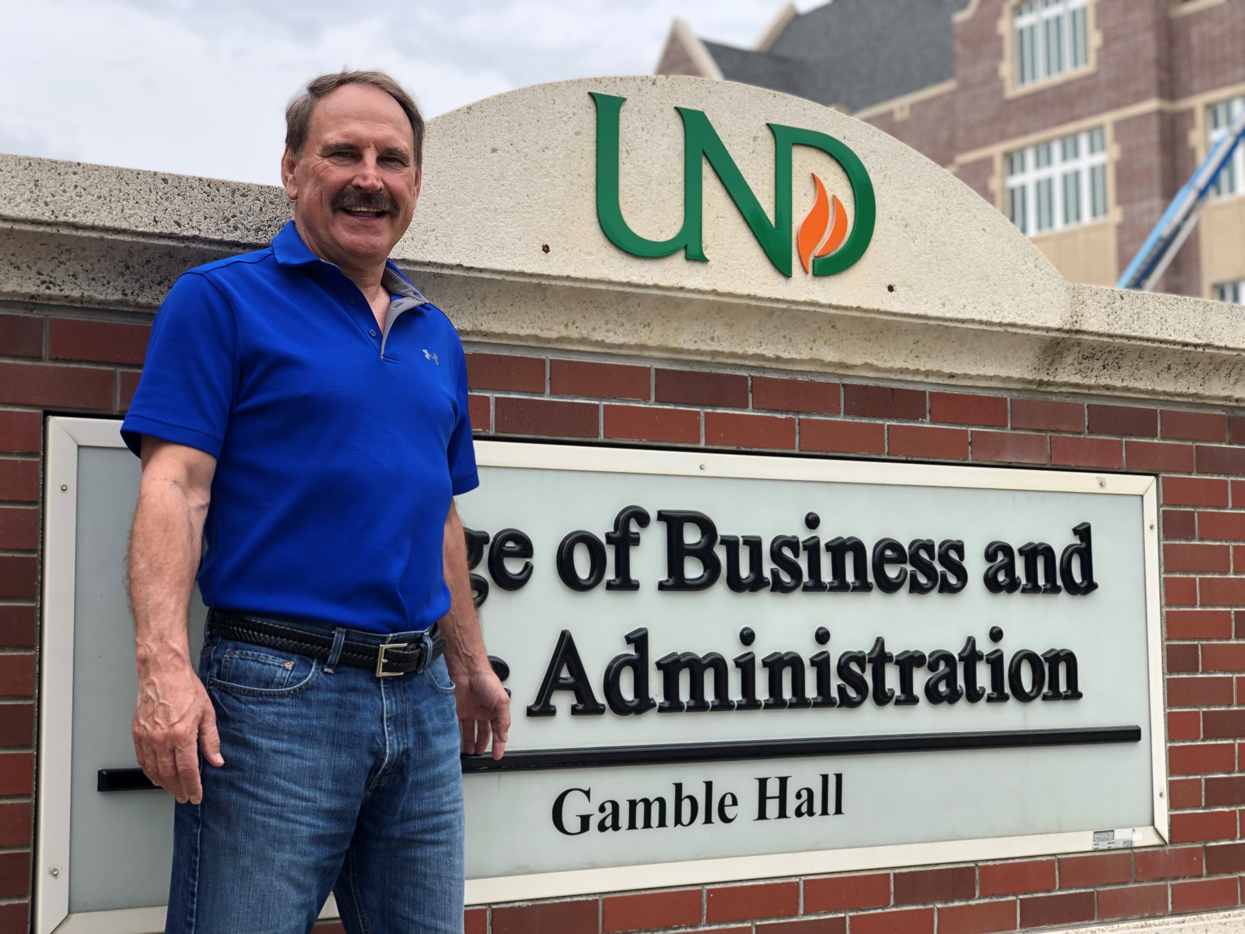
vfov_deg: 28.0
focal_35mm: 52
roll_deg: +0.3
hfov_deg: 36.8
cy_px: 467
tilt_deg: +3.7
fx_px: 1870
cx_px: 622
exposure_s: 1/376
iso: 16
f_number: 2.4
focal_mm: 6
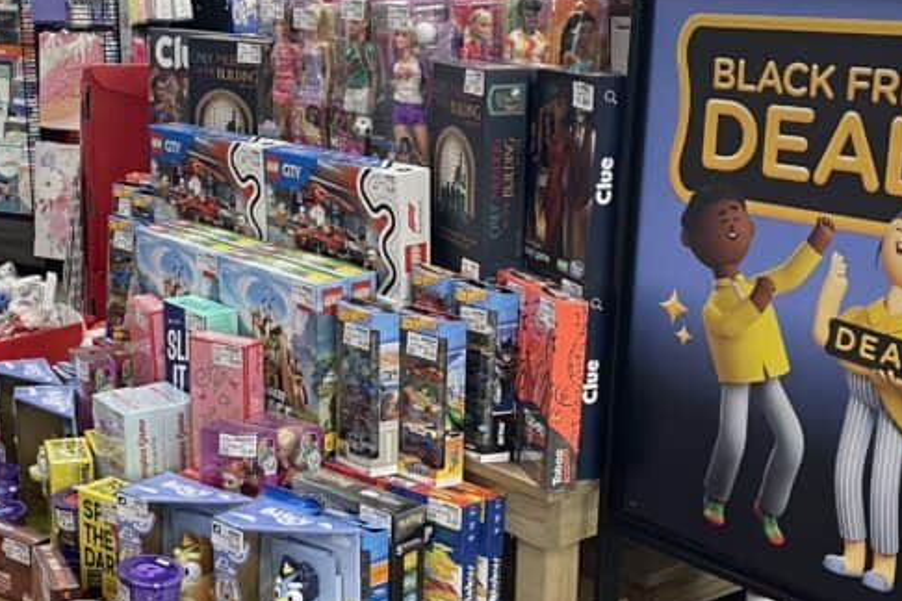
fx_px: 1428
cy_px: 345
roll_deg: -0.4
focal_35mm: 57
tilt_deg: -15.0
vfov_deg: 23.8
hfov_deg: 34.8
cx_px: 332
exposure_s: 1/62
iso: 125
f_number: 1.6
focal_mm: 4.2
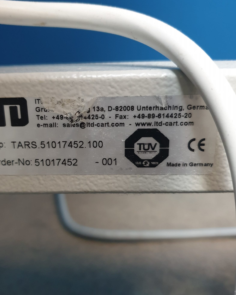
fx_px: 288
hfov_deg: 44.3
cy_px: 139
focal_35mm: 33
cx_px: 96
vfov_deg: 54.2
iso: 320
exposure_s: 1/50
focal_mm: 4.3
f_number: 1.5
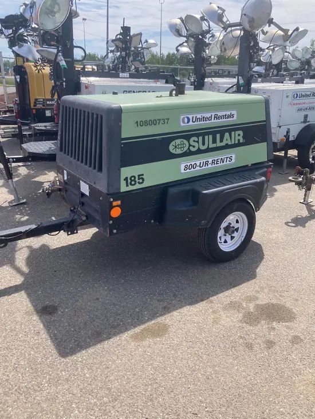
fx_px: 340
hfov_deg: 49.8
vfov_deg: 63.4
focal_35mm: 28
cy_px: 210
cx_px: 158
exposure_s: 1/1171
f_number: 1.8
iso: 20
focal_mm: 3.99
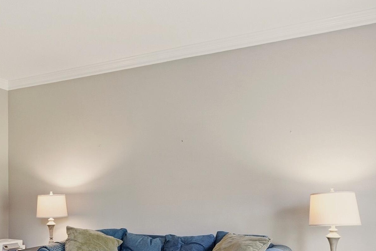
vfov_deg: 37.0
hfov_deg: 53.2
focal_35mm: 35
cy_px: 187
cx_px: 120
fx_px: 366
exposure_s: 1/40
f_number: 7.1
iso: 500
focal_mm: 14
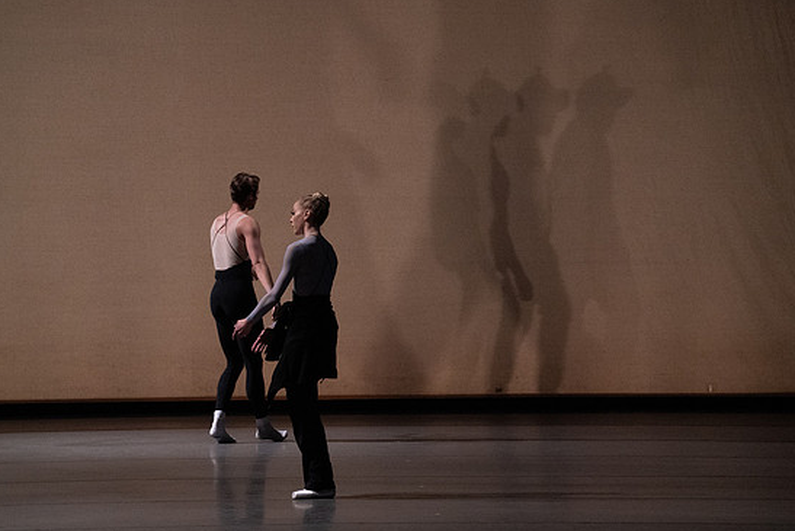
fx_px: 4616
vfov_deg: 6.6
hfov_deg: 9.8
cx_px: 391
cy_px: 261
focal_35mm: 209
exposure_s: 1/500
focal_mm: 197
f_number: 6.3
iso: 12800
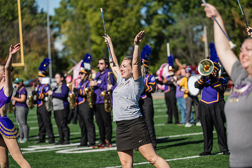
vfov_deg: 11.0
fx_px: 875
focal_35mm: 125
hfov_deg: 16.4
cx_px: 126
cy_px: 84
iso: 80
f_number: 3.2
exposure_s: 1/1250
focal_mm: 125
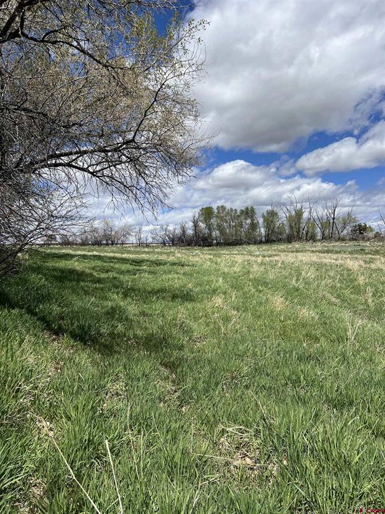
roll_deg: +2.0
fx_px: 386
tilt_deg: +0.9
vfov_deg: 67.3
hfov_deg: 53.1
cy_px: 257
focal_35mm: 26
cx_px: 192
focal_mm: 5.7
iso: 50
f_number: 1.5
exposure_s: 1/5882
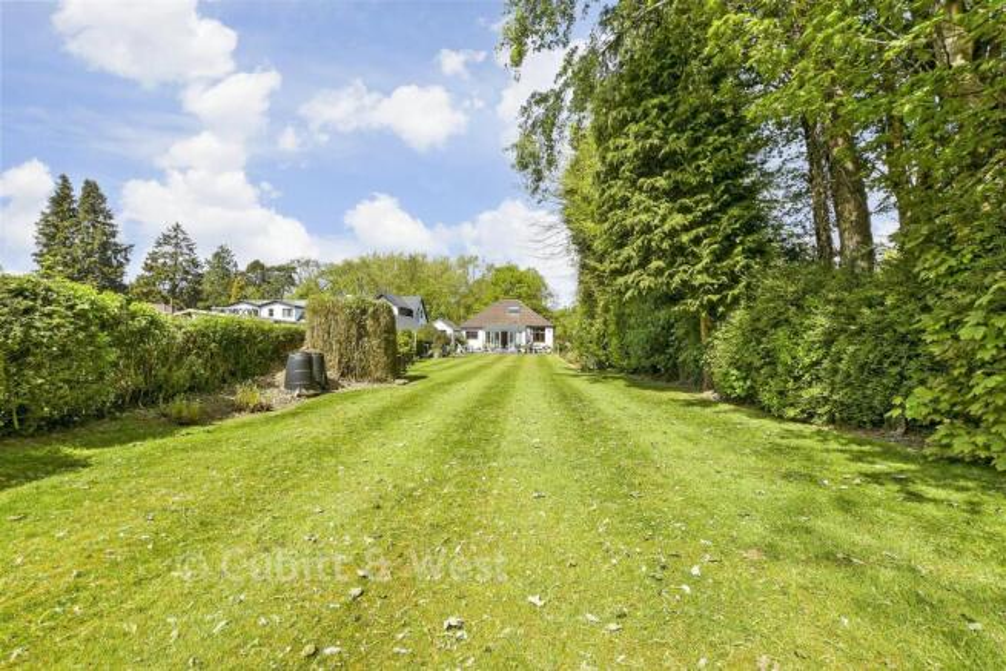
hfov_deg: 100.4
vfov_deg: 77.4
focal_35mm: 15
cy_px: 336
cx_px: 503
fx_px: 419
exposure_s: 1/40
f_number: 10
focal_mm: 10
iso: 100
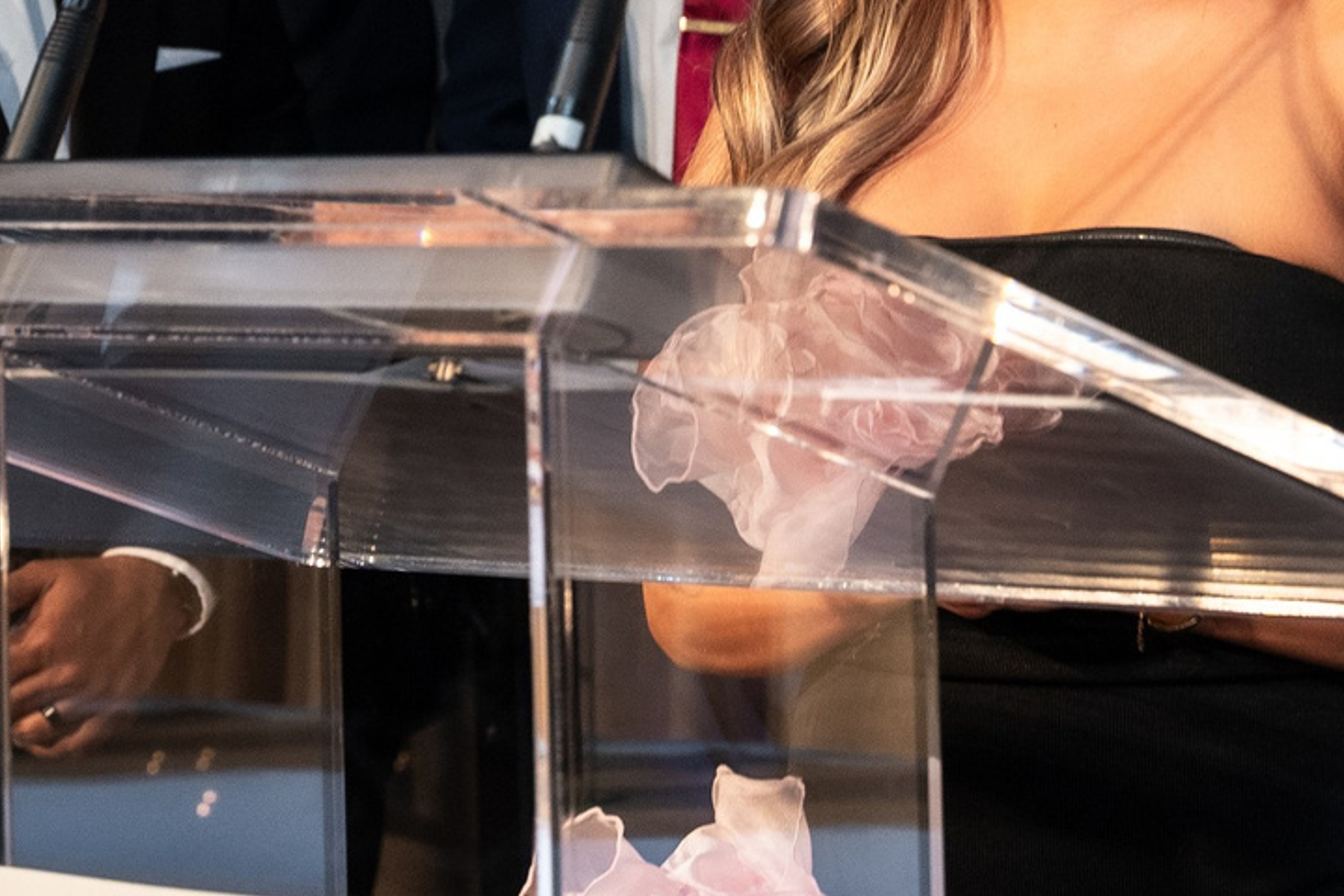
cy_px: 72
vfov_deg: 9.7
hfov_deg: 14.6
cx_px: 459
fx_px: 5226
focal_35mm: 140
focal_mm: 39.4
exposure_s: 1/160
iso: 800
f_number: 4
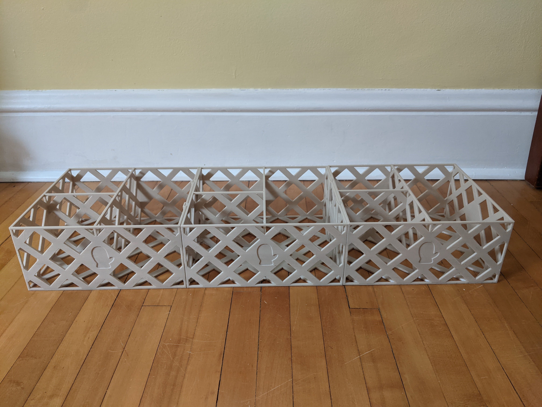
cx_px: 271
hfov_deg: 65.3
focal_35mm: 27
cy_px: 204
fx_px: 423
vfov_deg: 51.4
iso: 344
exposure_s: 1/120
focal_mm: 4.44
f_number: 1.8
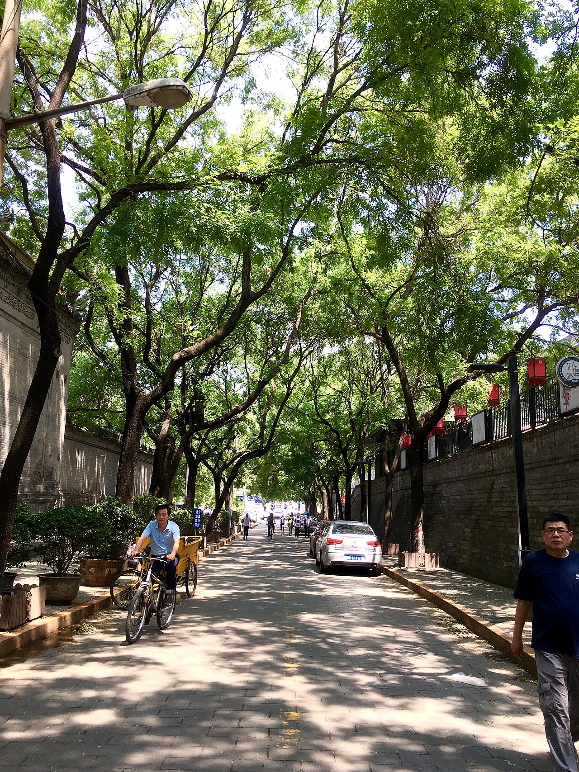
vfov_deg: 61.7
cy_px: 386
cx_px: 290
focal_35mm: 29
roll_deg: -0.7
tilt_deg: +10.3
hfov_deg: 48.2
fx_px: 647
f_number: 2.2
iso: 25
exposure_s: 1/242
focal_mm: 4.15
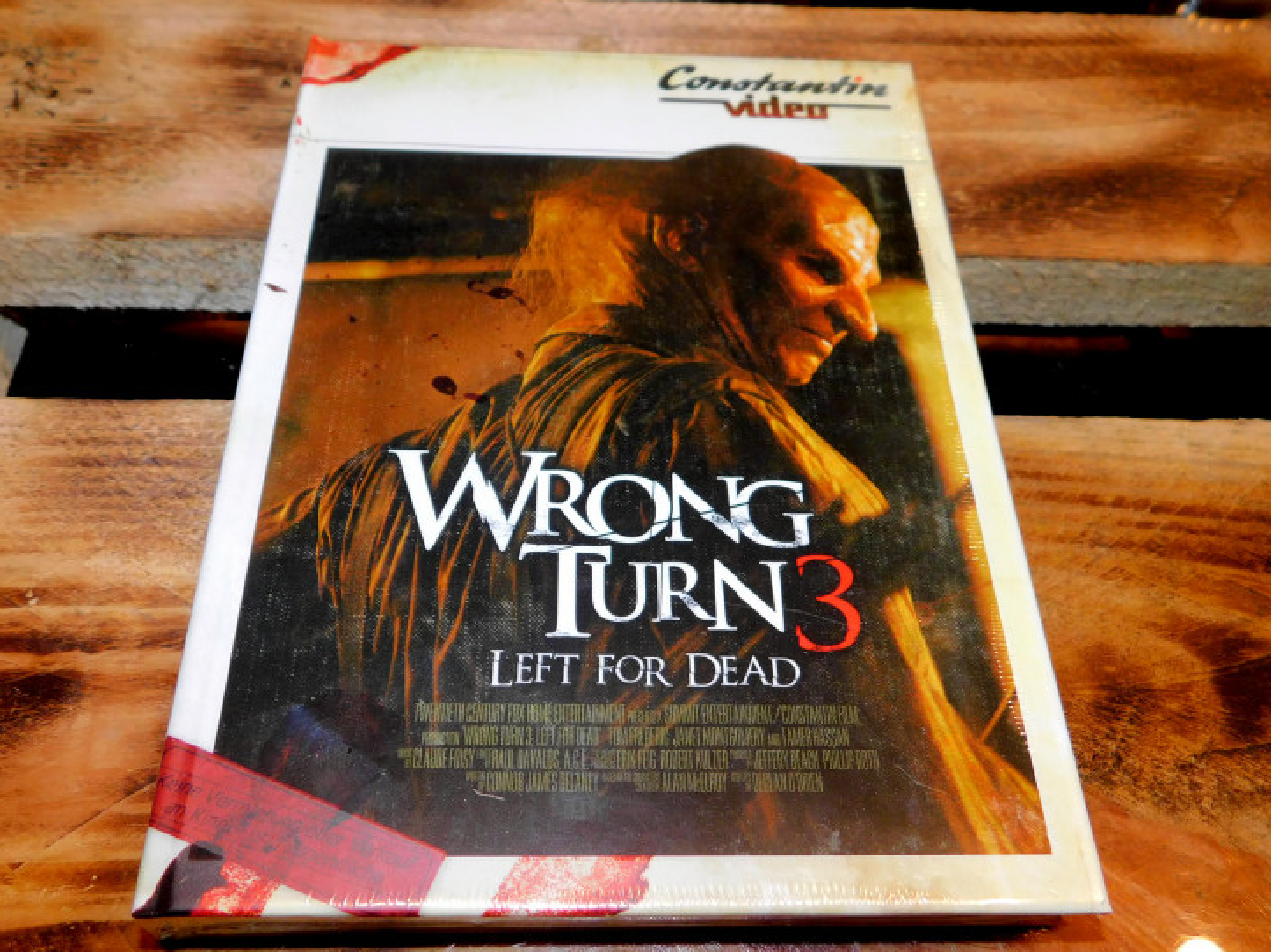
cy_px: 492
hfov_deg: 58.4
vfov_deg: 45.4
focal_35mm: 31
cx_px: 622
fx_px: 1138
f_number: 3.2
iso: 200
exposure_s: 1/30
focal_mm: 4.9
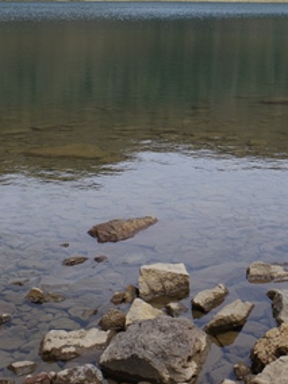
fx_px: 721
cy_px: 99
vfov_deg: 29.4
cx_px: 285
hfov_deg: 21.8
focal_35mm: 65
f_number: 11
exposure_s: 1/100
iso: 100
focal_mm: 20
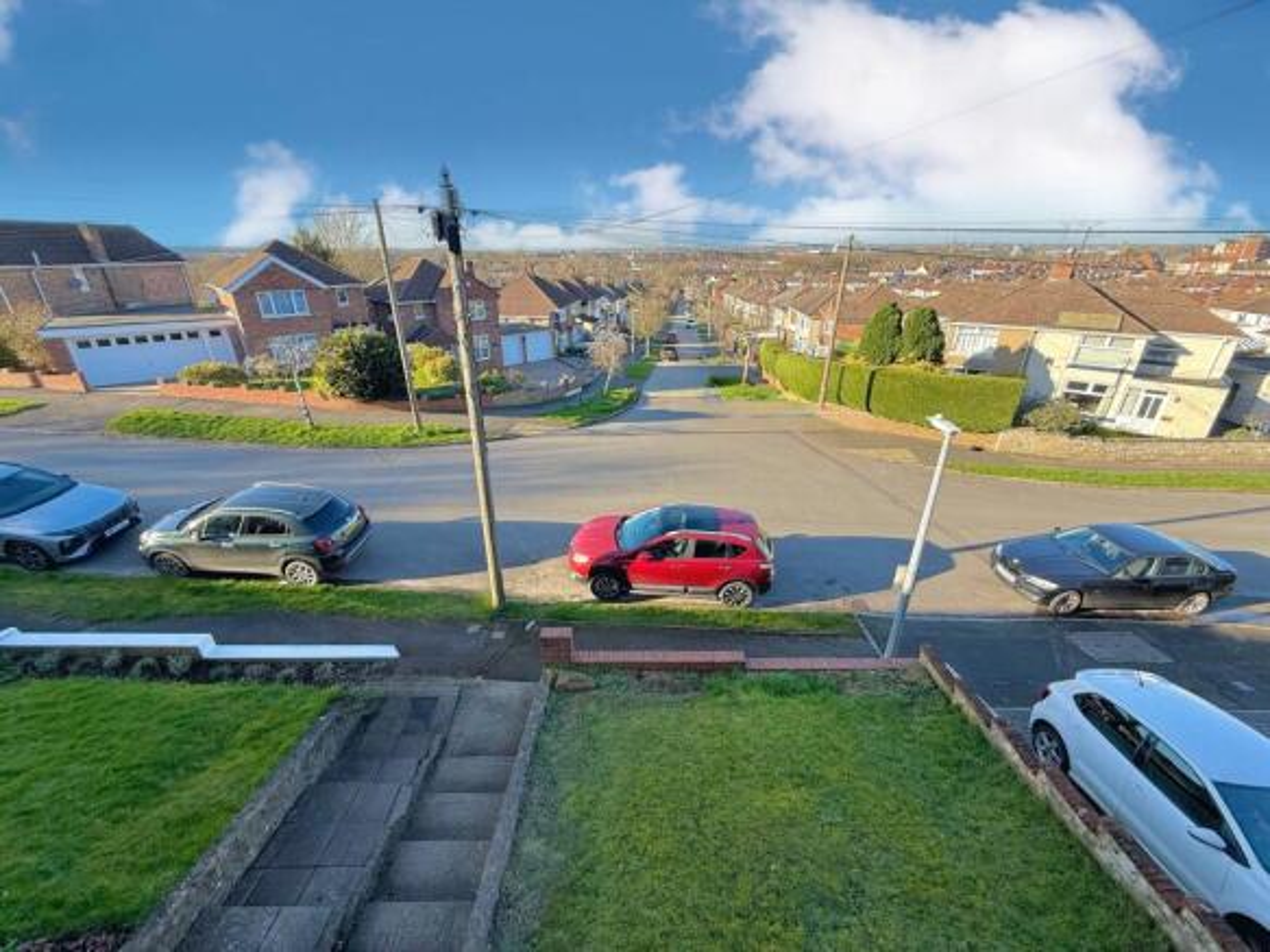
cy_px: 476
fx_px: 514
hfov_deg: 102.1
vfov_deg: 85.7
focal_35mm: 14
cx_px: 635
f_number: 2.2
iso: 50
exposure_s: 1/427
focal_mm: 2.22
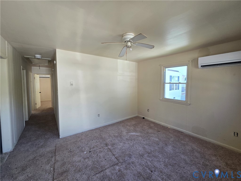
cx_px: 120
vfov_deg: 89.9
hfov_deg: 106.2
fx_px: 91
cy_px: 90
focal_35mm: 13
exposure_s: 1/60
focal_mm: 2.2
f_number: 2.2
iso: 50
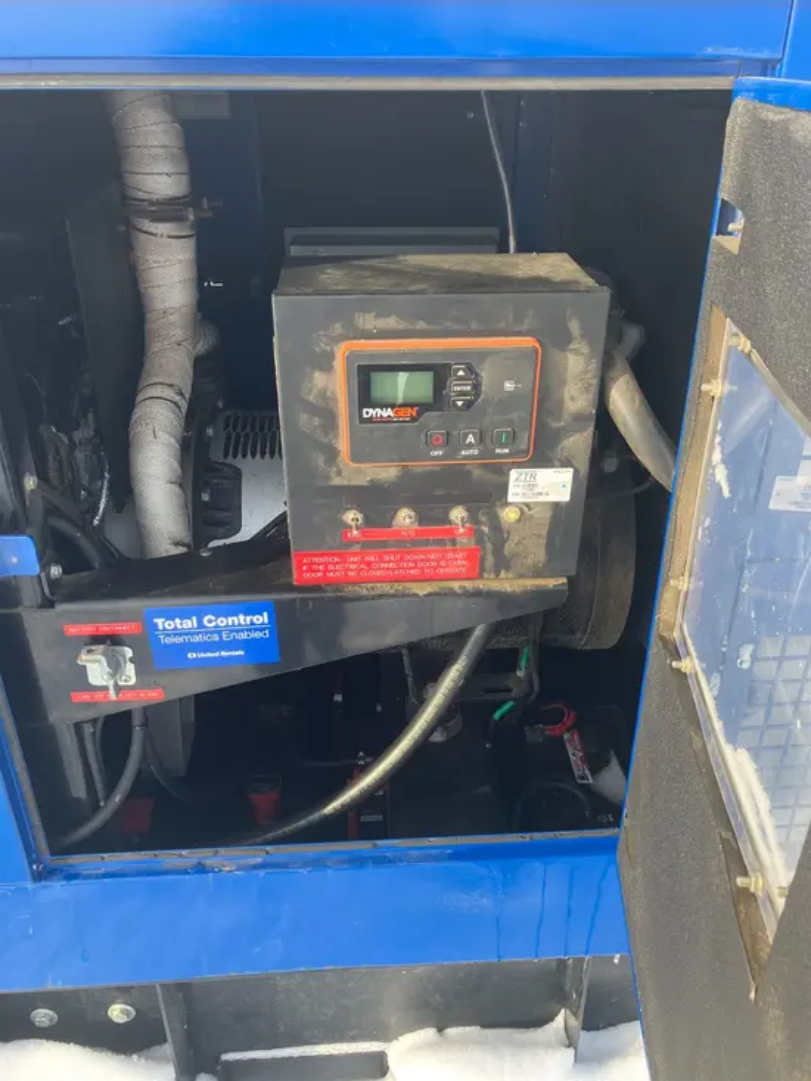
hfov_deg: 49.8
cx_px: 406
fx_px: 874
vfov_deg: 63.4
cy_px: 540
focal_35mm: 28
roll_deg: -0.3
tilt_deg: -35.2
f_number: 1.8
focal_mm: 3.99
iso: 25
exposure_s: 1/214
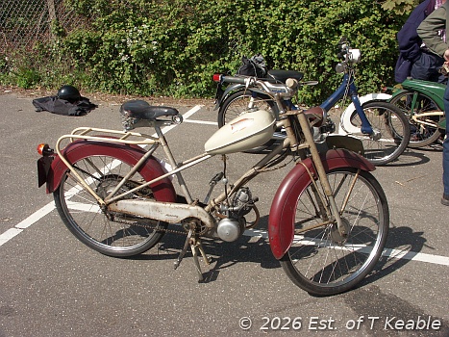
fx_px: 441
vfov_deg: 41.8
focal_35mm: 34
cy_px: 168
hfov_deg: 54.0
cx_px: 224
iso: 100
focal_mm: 8.94
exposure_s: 1/350
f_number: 6.7
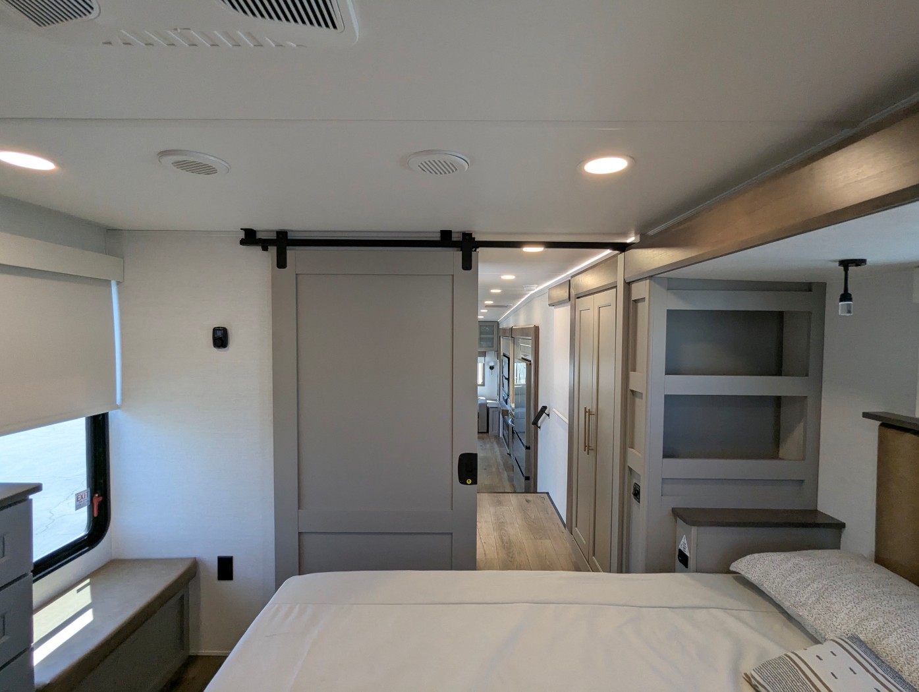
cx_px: 460
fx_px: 425
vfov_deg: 78.2
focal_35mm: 16
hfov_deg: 94.4
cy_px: 346
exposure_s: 1/169
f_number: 2.2
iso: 193
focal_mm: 2.35
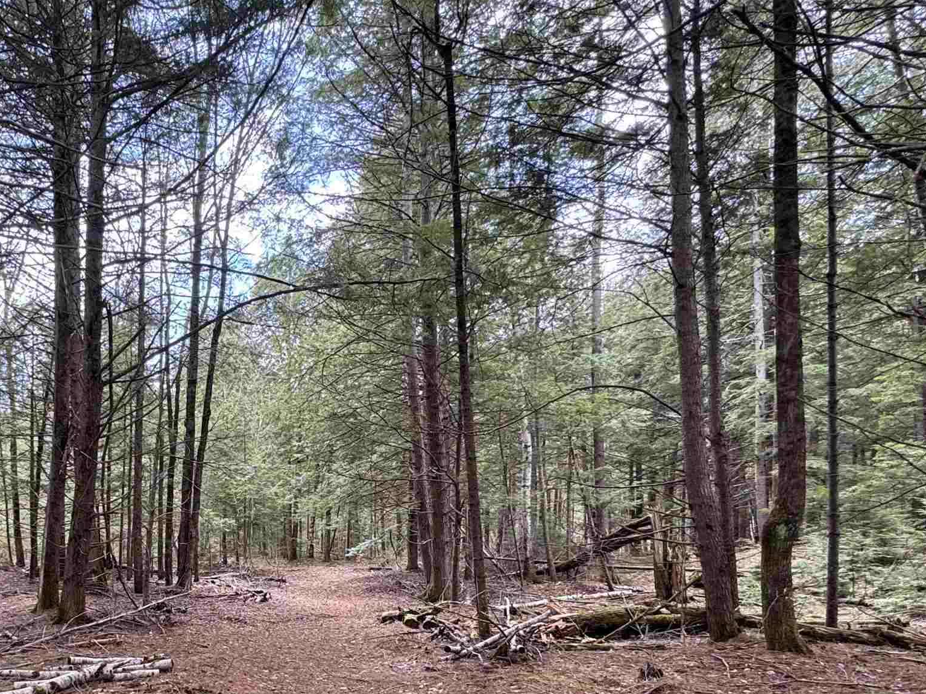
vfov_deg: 46.5
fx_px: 749
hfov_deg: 57.7
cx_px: 161
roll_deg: -1.8
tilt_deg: -1.4
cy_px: 576
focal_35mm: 28
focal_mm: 2.22
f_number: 2.2
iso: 80
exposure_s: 1/99
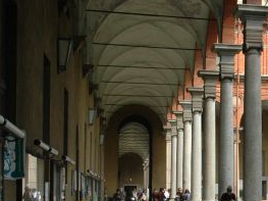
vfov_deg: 15.4
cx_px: 320
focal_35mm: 95
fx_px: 735
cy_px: 171
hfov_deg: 19.5
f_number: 9
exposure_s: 1/125
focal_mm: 24
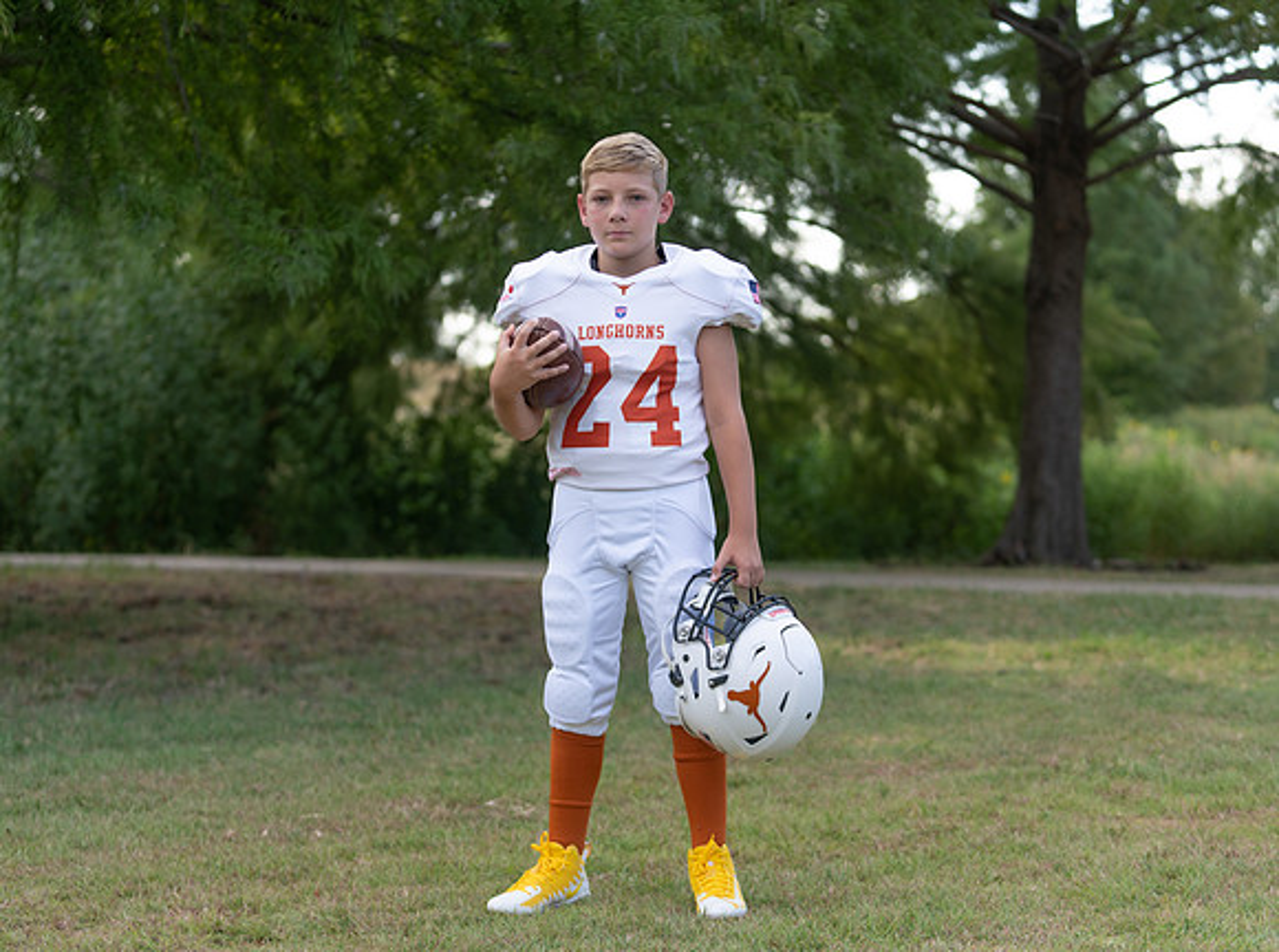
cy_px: 476
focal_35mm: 80
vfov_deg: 18.4
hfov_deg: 24.5
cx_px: 643
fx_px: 2945
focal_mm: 70
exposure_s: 1/400
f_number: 2.8
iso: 100
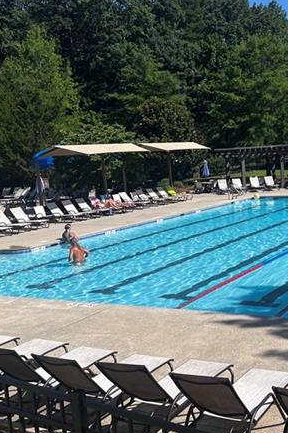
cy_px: 228
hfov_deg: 27.2
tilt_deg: -7.9
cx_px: 247
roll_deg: +2.7
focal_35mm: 48
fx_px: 577
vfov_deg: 41.1
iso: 50
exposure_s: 1/4115
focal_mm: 5.7
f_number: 1.5
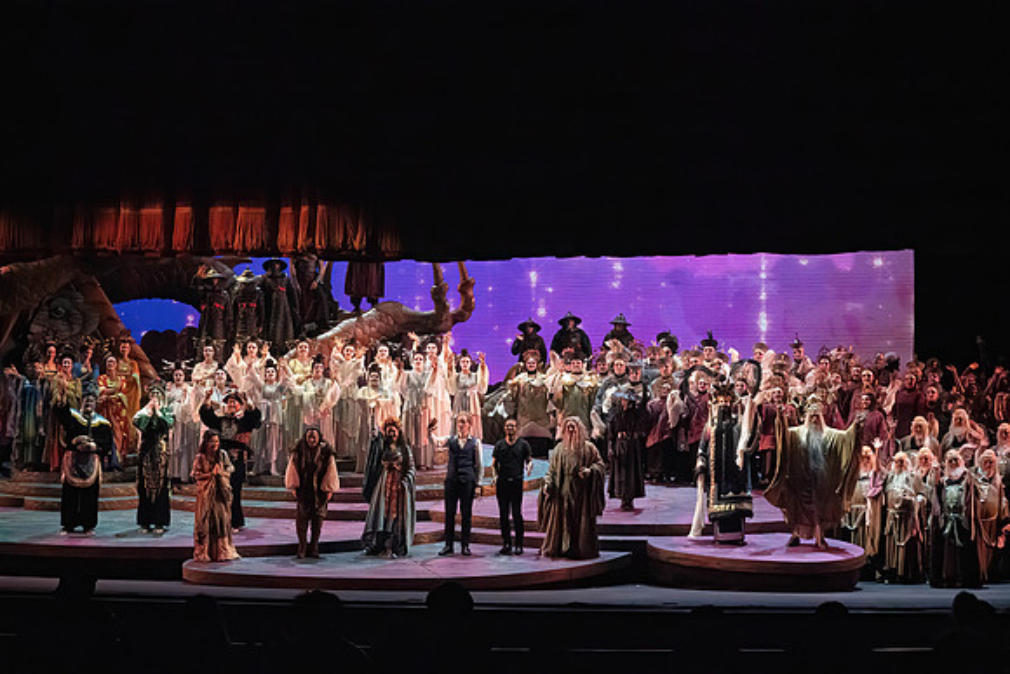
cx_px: 505
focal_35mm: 70
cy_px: 337
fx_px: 1964
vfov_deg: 19.5
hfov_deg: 28.8
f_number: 10
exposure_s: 1/1000
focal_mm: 70
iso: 20000
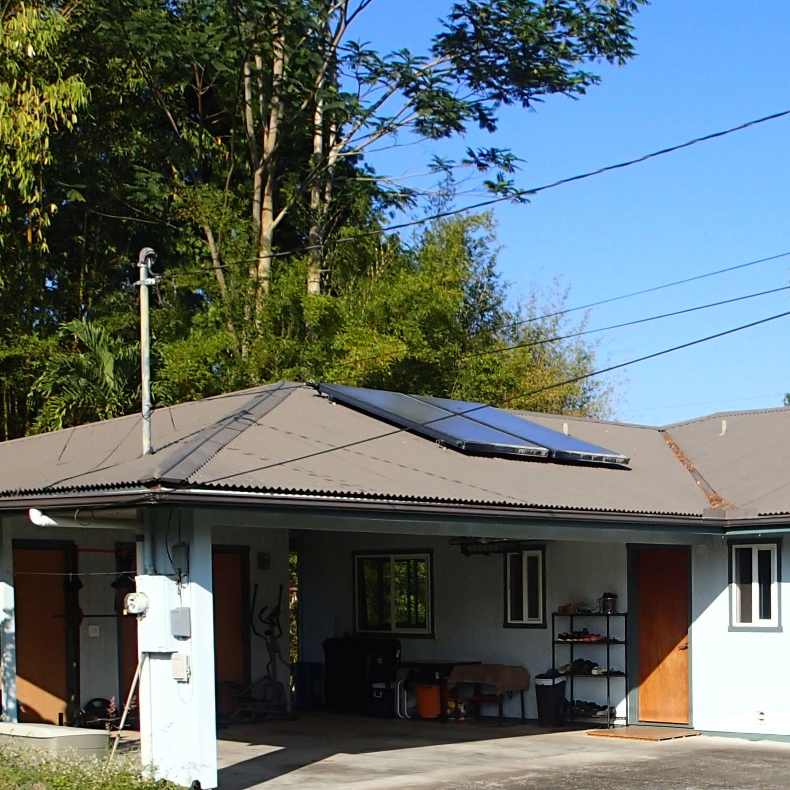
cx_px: 680
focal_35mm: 59
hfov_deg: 28.2
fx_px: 1523
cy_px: 674
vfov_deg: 28.2
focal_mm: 4.5
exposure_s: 1/200
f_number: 8
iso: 100
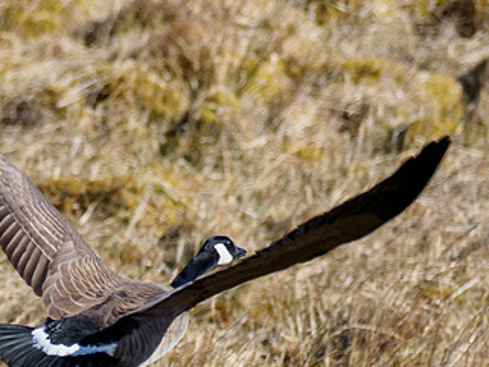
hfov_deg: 0.9
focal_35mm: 2123
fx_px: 30002
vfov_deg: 0.7
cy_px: 358
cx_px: -295
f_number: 4.5
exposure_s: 1/1250
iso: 200
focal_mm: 300
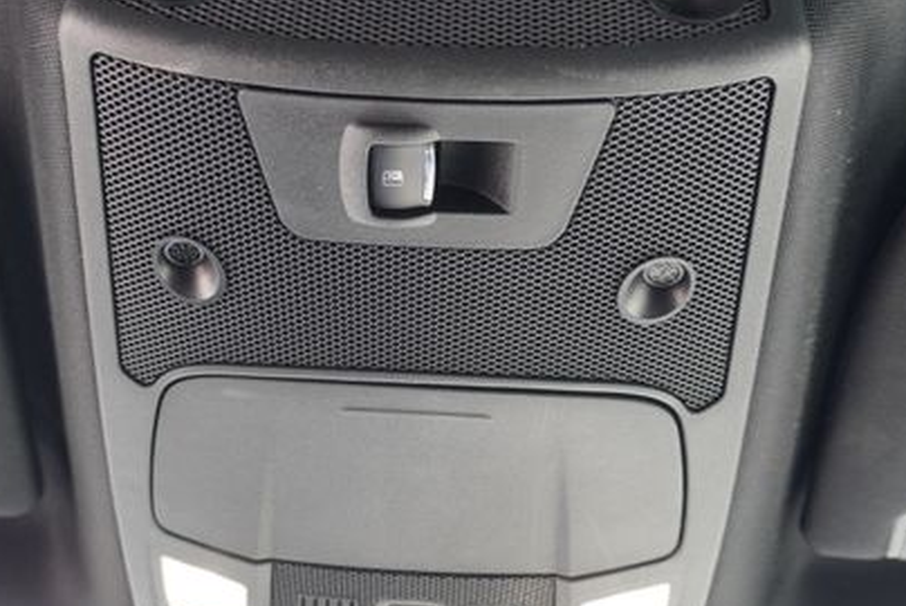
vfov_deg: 35.0
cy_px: 361
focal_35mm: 38
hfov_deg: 50.6
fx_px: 957
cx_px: 401
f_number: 4
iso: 400
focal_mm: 16
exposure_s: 1/60
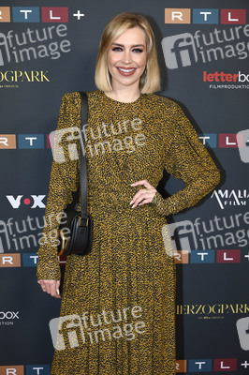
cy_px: 188
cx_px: 124
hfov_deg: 28.0
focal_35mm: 48
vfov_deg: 41.1
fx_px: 499
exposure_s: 1/160
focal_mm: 48
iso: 800
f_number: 6.3
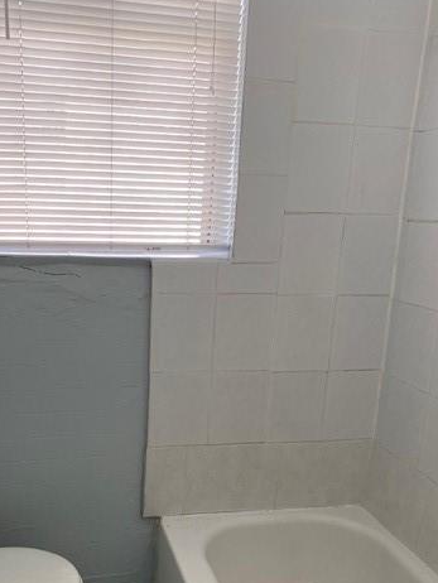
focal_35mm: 36
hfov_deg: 39.3
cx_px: 157
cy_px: 389
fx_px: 607
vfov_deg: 50.4
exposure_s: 1/122
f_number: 1.8
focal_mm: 4.25
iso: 50
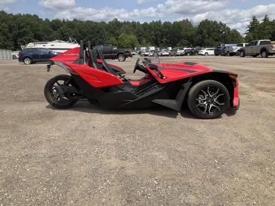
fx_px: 230
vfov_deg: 48.2
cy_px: 103
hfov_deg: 61.7
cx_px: 138
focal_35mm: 29
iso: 25
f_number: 1.8
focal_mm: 3
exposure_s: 1/2227
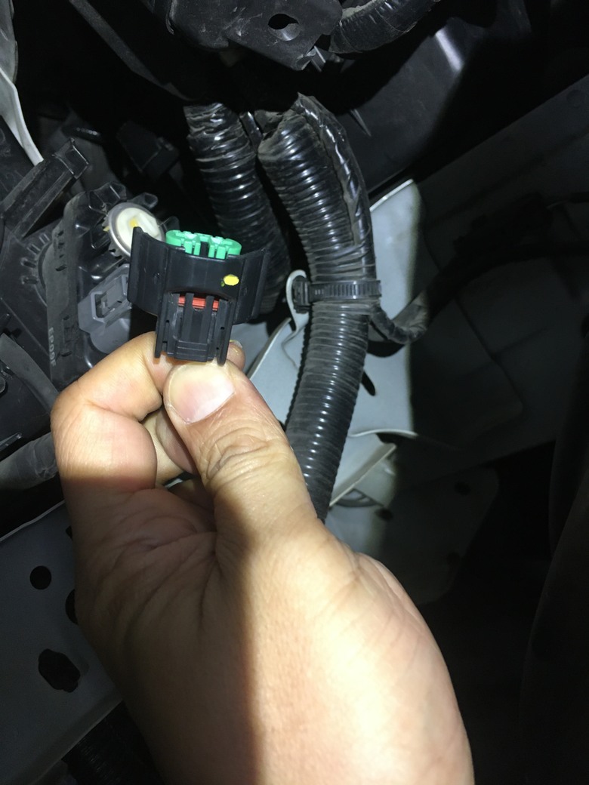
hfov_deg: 48.2
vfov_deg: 61.7
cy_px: 392
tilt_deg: -10.6
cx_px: 294
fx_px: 658
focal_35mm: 29
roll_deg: +38.1
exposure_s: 1/30
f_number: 2.2
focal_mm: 4.15
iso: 100
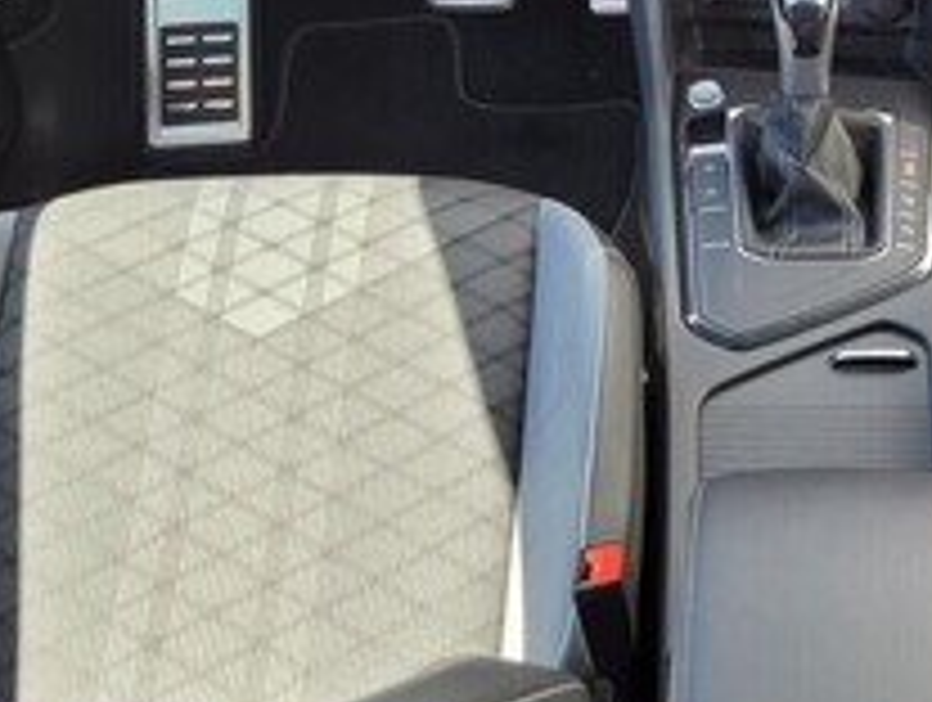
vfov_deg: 21.1
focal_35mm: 69
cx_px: 797
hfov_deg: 27.3
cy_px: 115
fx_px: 1861
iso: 40
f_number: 1.8
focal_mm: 5.4
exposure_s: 1/112
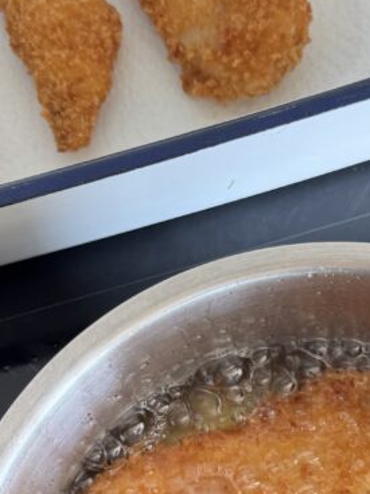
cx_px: 226
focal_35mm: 67
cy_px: 349
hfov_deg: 21.9
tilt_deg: -72.4
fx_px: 955
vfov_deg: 28.7
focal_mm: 6.76
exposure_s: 1/86
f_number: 1.78
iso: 200
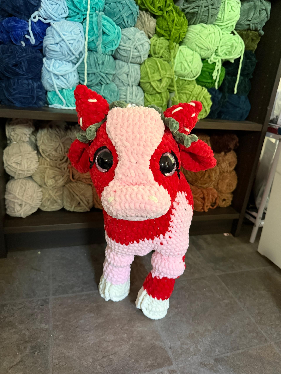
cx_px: 140
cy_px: 187
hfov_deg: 56.8
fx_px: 260
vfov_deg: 71.6
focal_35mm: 24
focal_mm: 6.76
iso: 1000
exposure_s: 1/40
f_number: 1.78
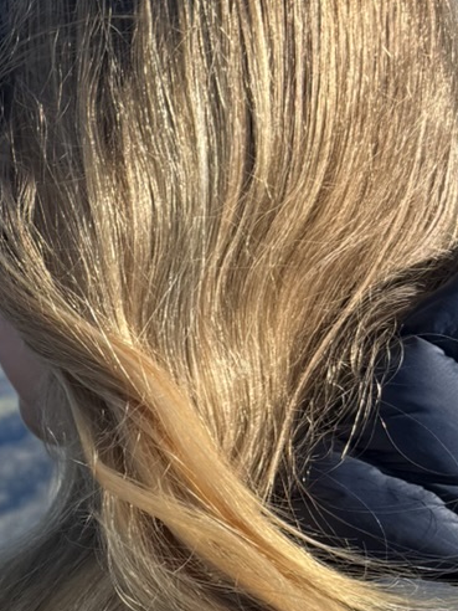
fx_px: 1764
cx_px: -40
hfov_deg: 14.5
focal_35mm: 100
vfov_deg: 19.6
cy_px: 340
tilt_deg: -3.5
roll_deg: -0.8
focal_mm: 6.76
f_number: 1.78
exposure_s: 1/3953
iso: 80
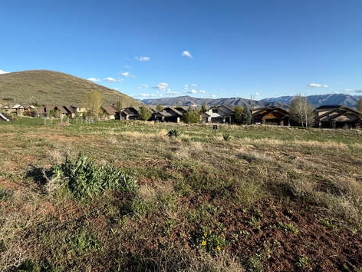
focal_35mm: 19
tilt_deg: +4.0
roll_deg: +0.2
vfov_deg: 66.9
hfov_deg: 84.2
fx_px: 199
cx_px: 158
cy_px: 92
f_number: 2.2
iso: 50
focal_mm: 2.22
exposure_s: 1/1961
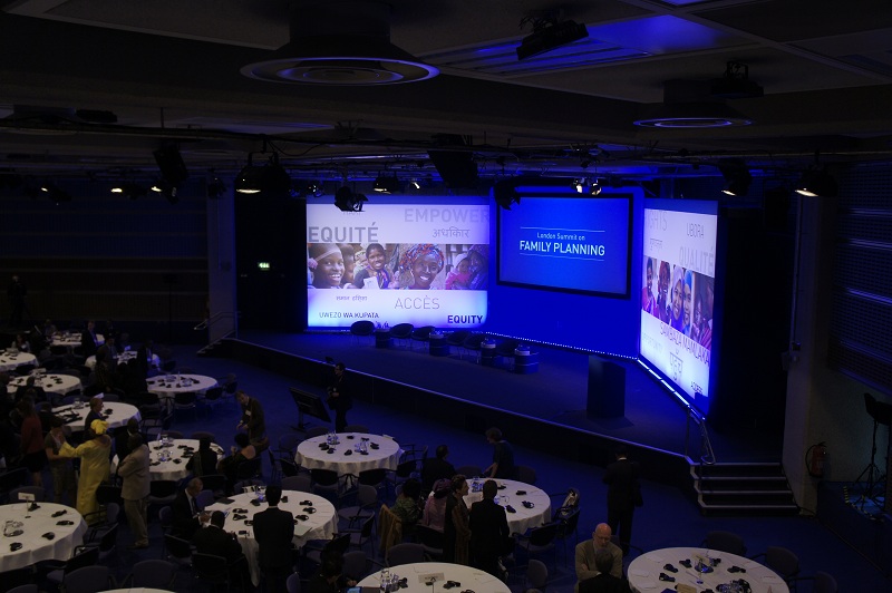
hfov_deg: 59.5
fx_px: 780
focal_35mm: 32
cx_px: 446
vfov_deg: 41.6
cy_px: 296
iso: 400
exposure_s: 1/40
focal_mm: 21
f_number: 4
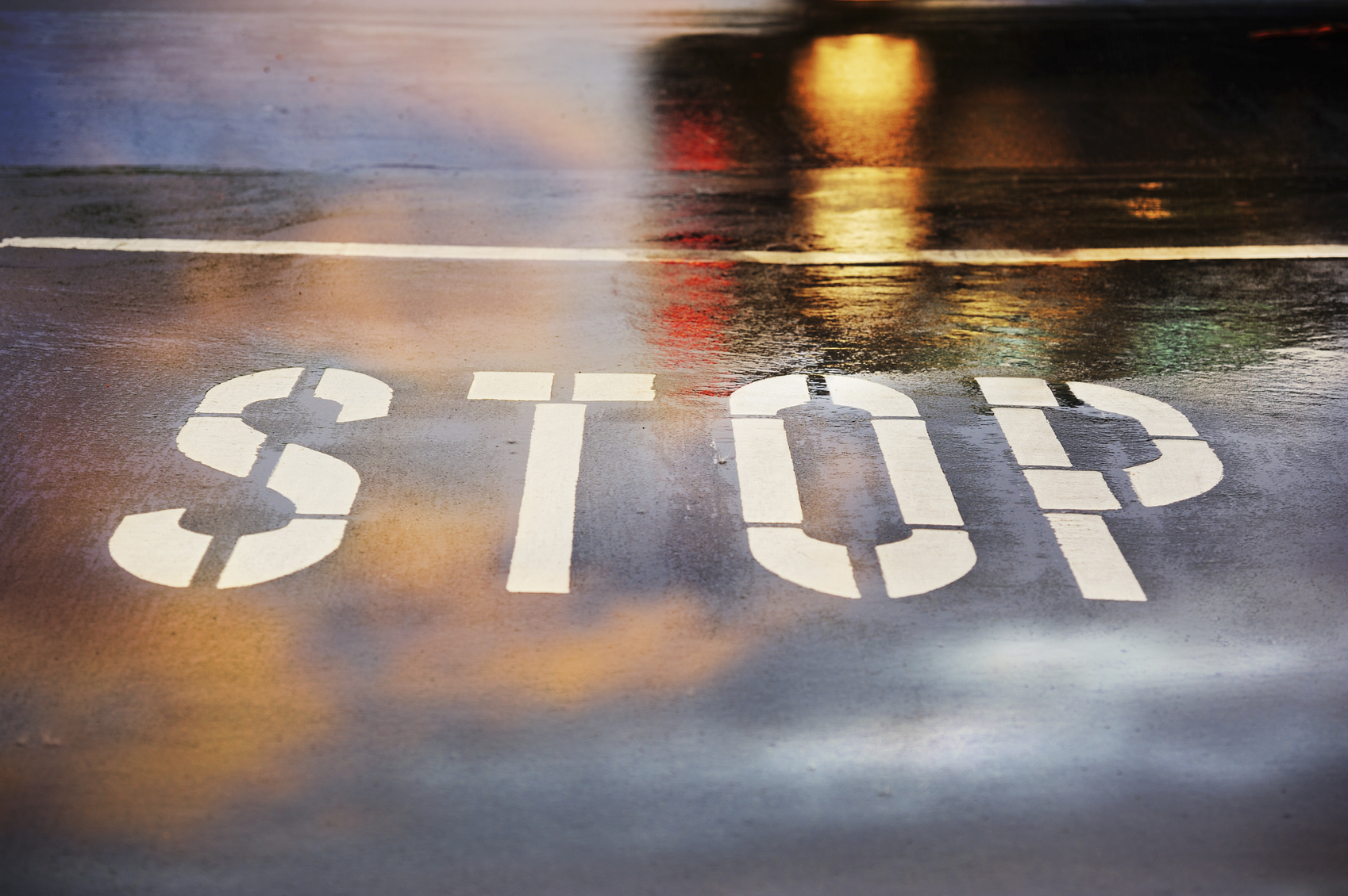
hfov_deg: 17.7
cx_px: 674
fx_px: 4341
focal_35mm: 116
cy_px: 448
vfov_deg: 11.8
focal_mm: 116
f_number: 4
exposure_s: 1/50
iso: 200
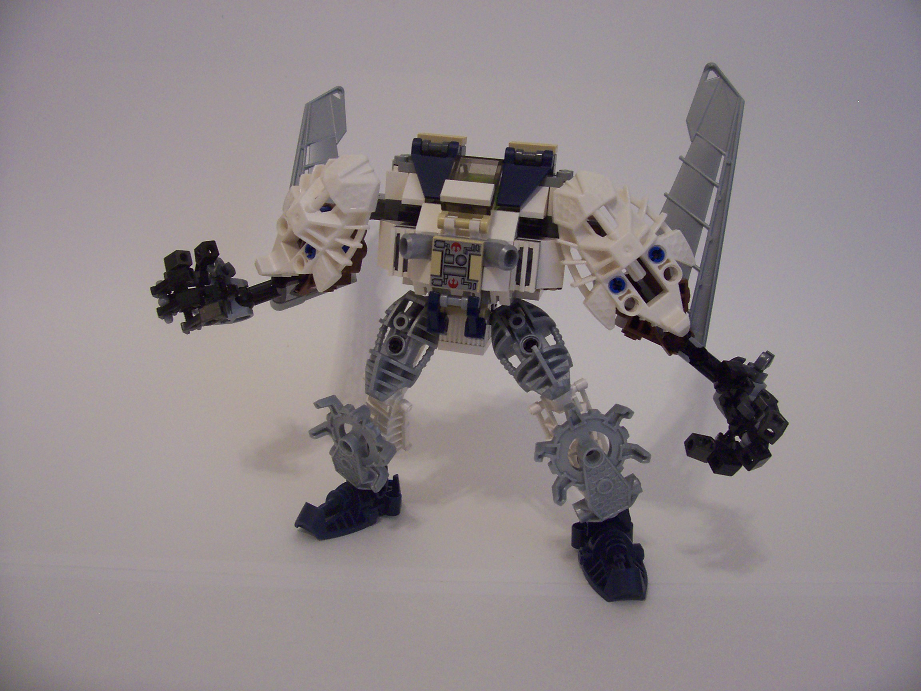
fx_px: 905
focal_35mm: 34
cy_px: 346
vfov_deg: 41.8
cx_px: 460
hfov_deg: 54.0
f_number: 2.7
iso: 160
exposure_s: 1/31.6
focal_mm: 5.6
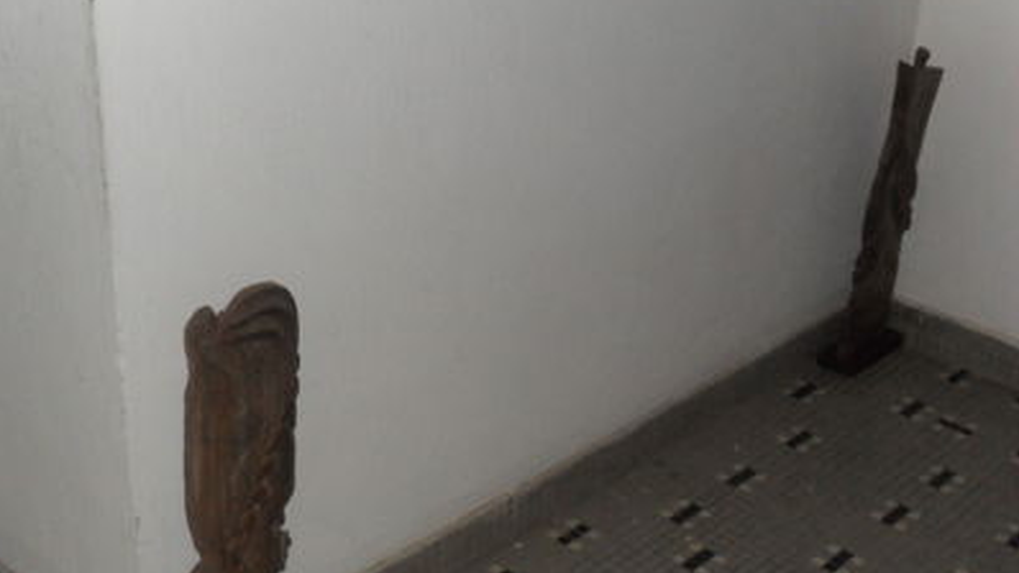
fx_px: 1540
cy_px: 368
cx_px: 510
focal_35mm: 57
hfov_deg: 36.6
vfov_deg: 21.0
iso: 400
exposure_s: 1/60
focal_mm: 9.3
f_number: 5
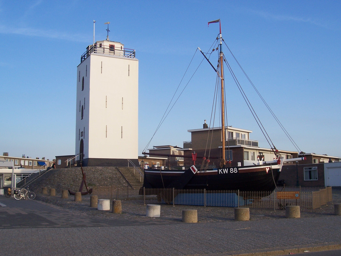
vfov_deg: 34.3
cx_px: 170
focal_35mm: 42
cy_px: 128
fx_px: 414
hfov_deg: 44.8
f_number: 5.6
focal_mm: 7
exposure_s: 1/180
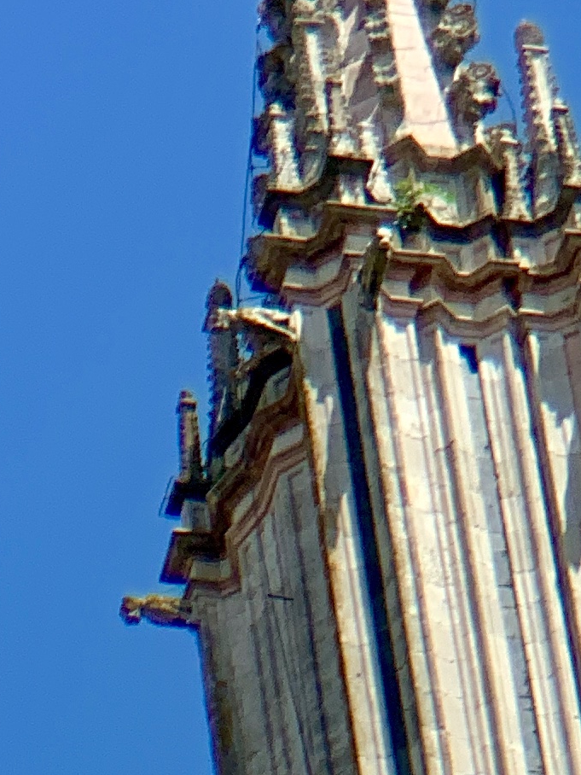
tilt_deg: +45.7
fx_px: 5170
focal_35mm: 231
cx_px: -279
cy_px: 1084
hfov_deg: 6.4
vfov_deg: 8.4
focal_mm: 6
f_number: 2.4
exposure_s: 1/1115
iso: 16
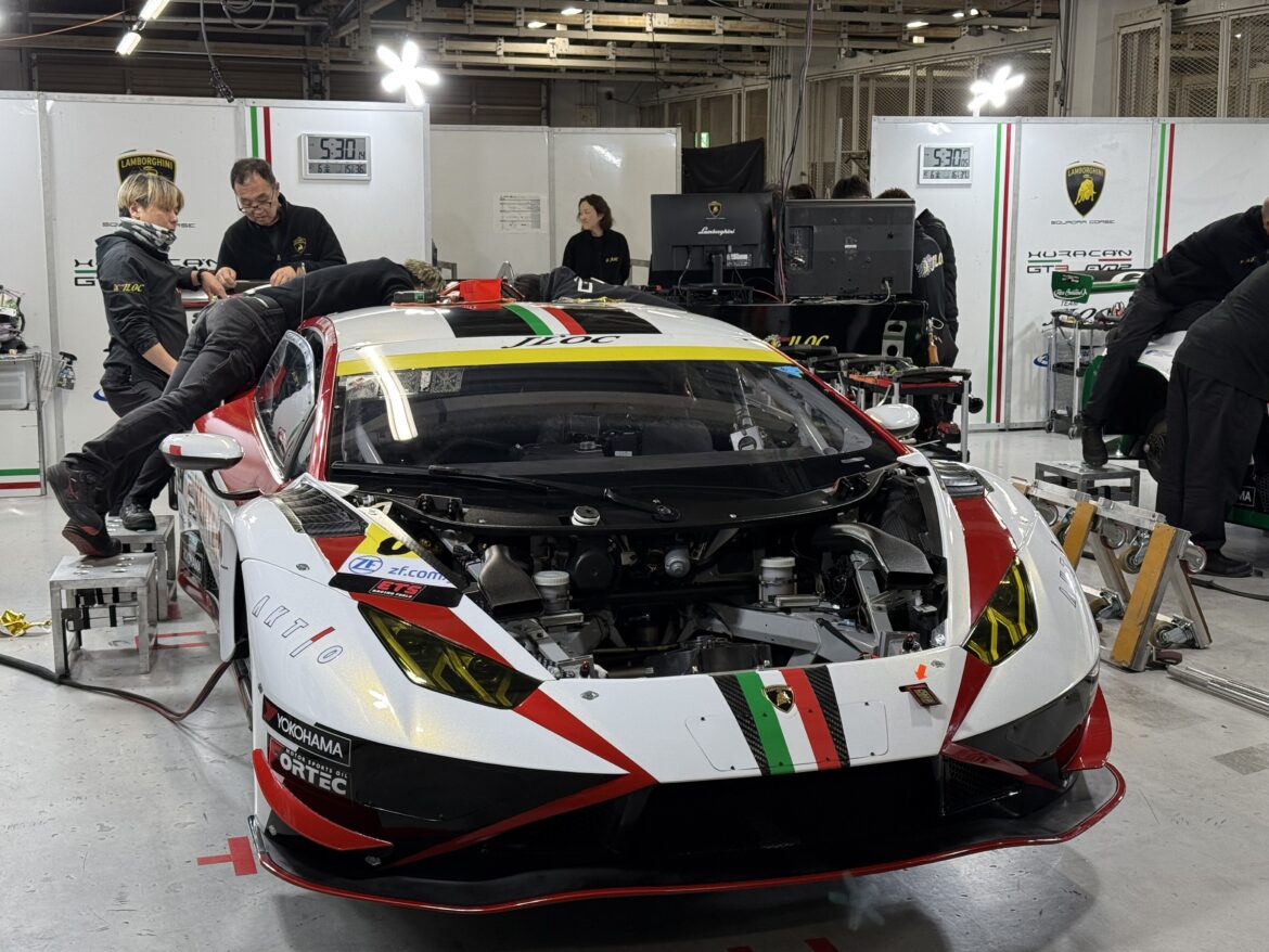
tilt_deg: -9.7
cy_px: 476
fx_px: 1760
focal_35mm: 48
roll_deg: -0.6
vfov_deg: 30.3
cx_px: 634
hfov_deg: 39.6
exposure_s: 1/120
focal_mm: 6.76
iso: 160
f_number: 1.78
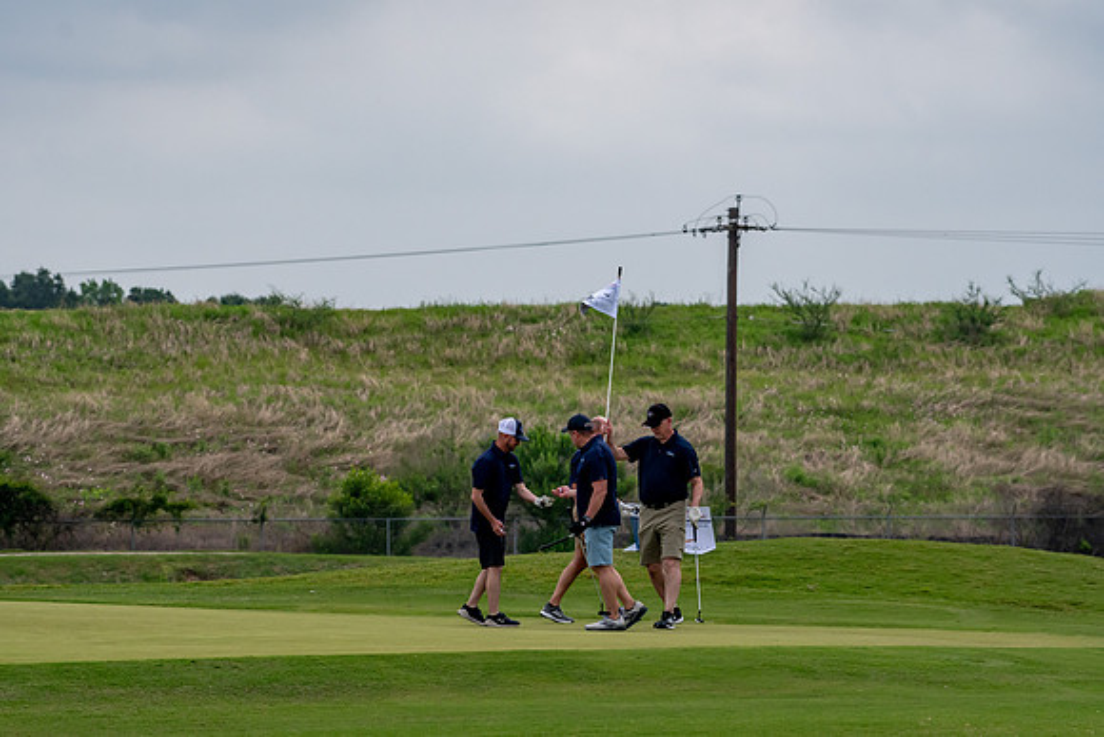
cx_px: 552
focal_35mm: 315
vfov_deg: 4.4
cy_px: 368
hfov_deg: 6.5
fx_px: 9662
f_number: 7.1
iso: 500
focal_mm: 210
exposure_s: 1/2000
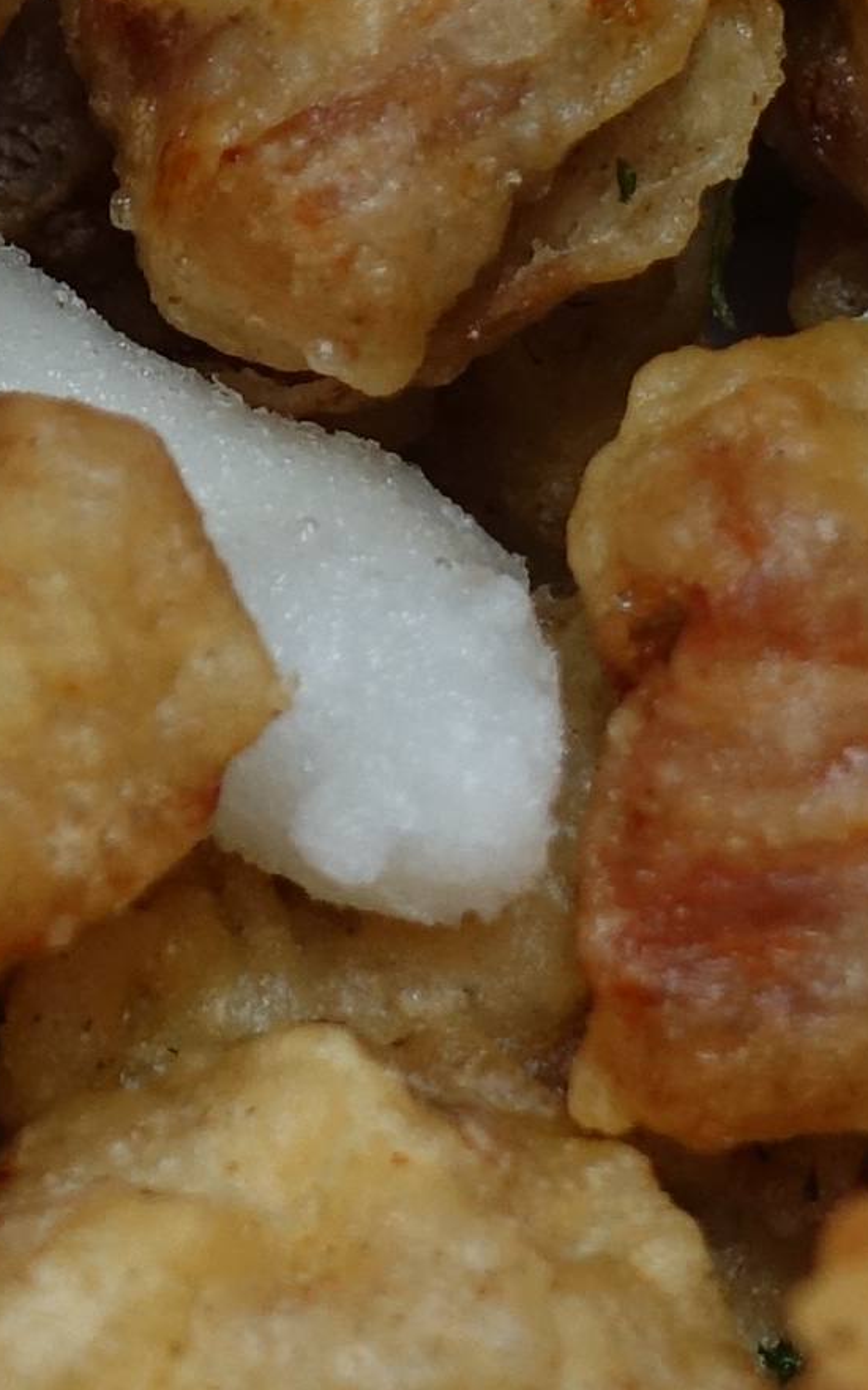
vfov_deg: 13.2
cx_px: -702
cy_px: -527
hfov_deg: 8.3
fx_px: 5758
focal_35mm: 152
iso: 125
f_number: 2.8
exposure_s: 1/40
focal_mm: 8.8
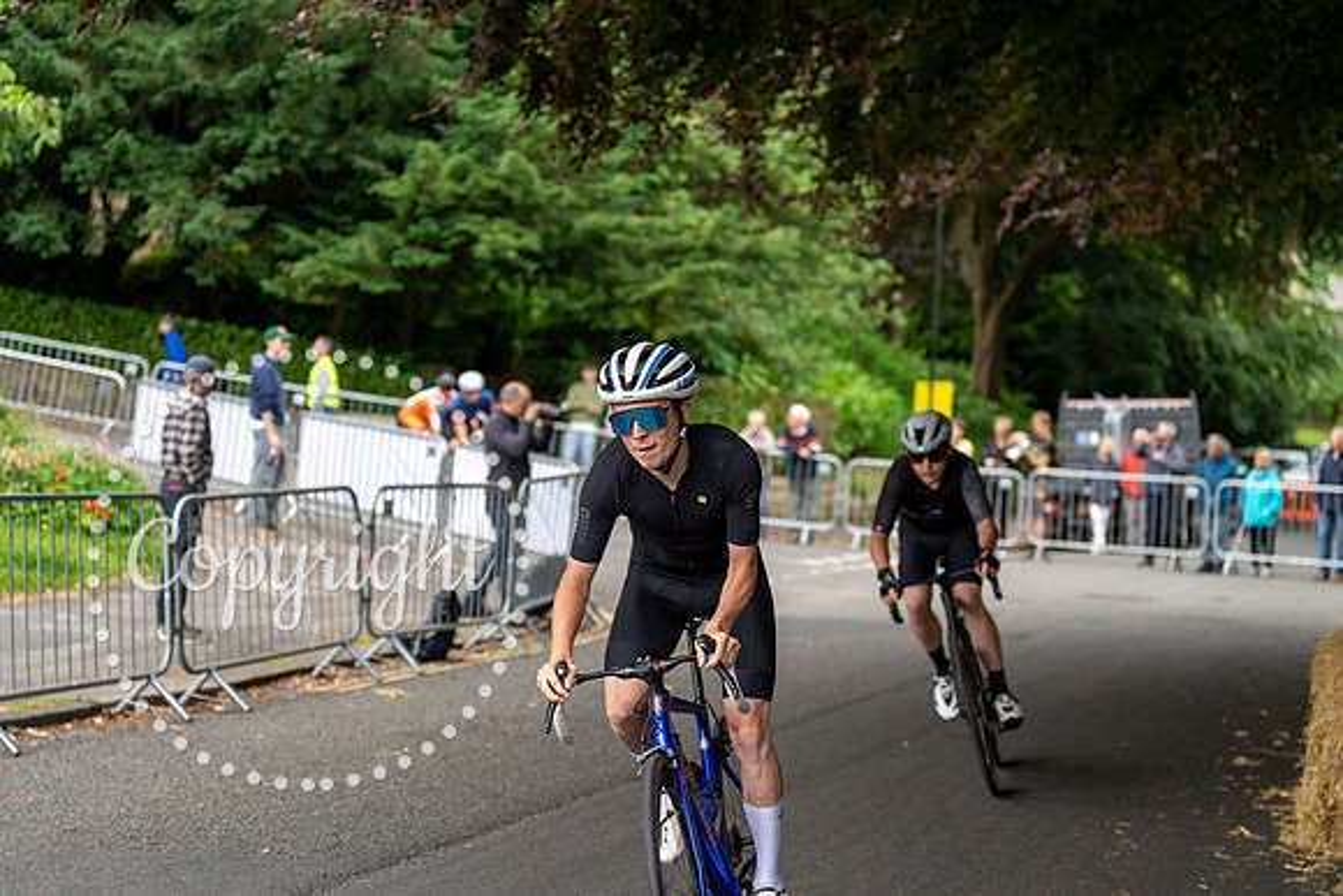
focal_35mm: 70
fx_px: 2612
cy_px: 448
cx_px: 672
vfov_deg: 19.5
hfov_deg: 28.8
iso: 400
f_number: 2.8
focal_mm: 70
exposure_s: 1/800
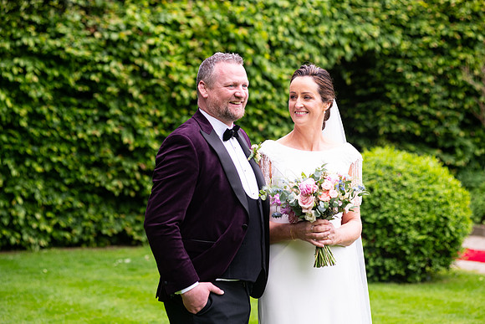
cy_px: 162
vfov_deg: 13.0
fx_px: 1415
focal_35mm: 105
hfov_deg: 19.5
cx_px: 242
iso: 250
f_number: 3.5
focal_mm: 105
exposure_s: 1/200
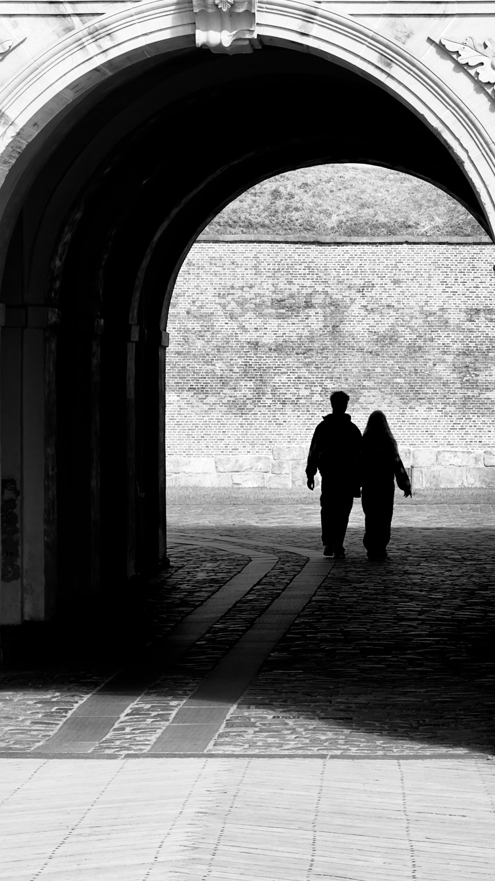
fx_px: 2567
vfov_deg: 19.5
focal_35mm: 110
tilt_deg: +0.2
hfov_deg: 11.0
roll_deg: -0.8
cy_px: 439
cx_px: 236
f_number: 2.8
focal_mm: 16.89
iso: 40
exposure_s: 1/638
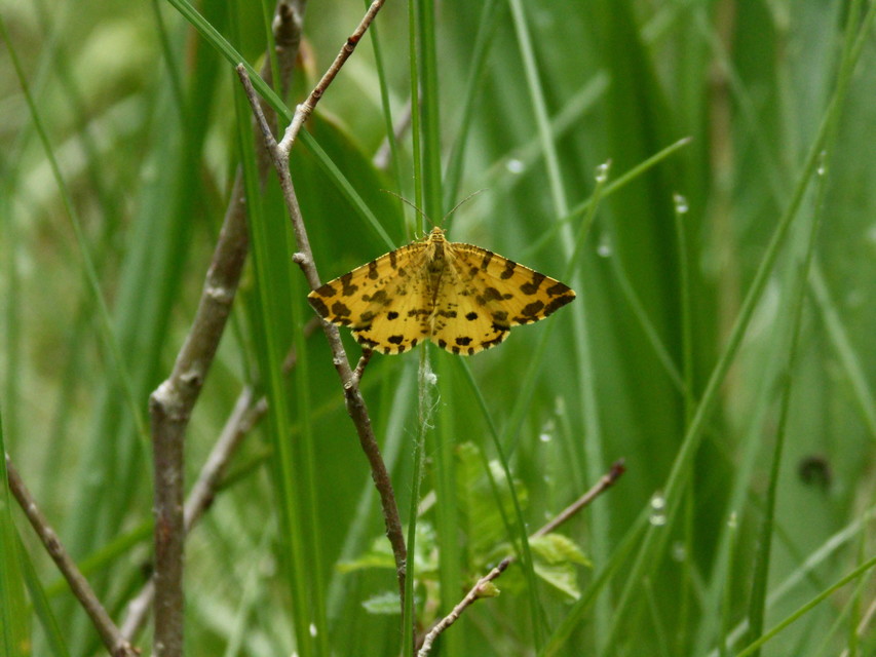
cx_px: 438
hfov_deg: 7.7
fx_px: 6505
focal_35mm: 257
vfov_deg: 5.8
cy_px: 328
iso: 320
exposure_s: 1/200
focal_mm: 47.3
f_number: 5.7
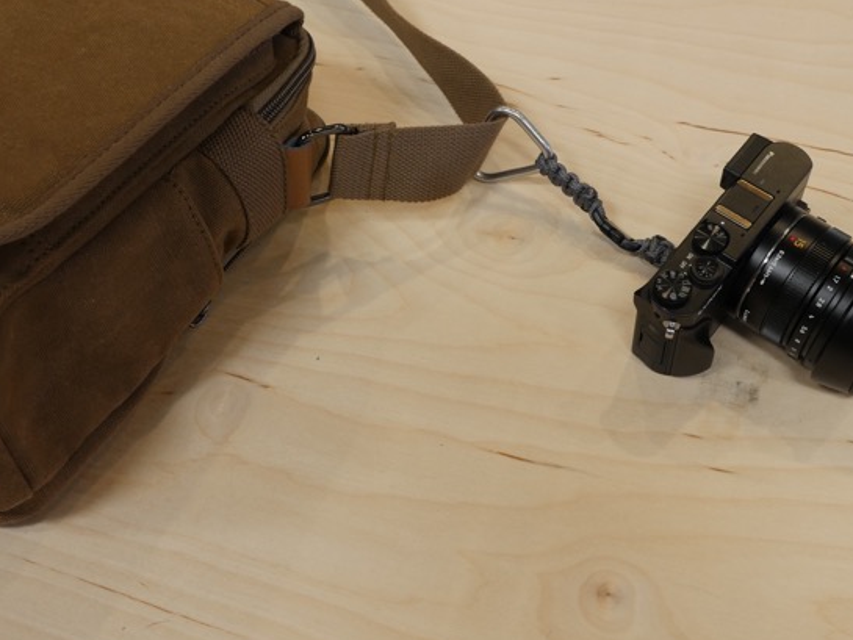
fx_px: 1084
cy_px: 203
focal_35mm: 44
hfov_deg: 42.9
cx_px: 374
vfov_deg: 32.6
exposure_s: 1/60
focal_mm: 15
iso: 500
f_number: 5
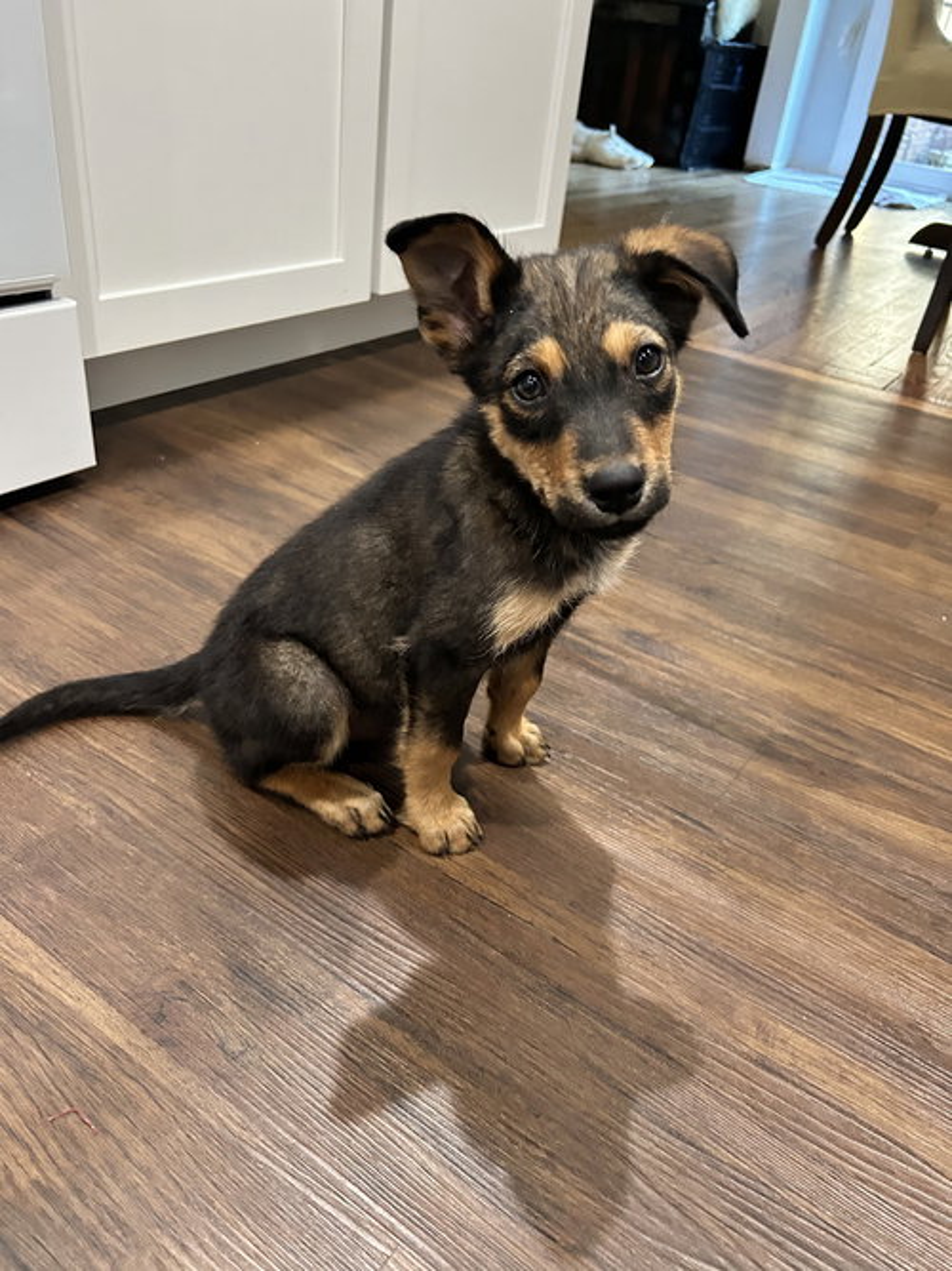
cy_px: 636
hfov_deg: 53.0
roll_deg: -4.5
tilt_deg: -33.5
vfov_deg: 67.3
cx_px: 476
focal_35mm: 26
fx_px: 954
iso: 500
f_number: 1.5
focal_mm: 5.7
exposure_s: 1/60
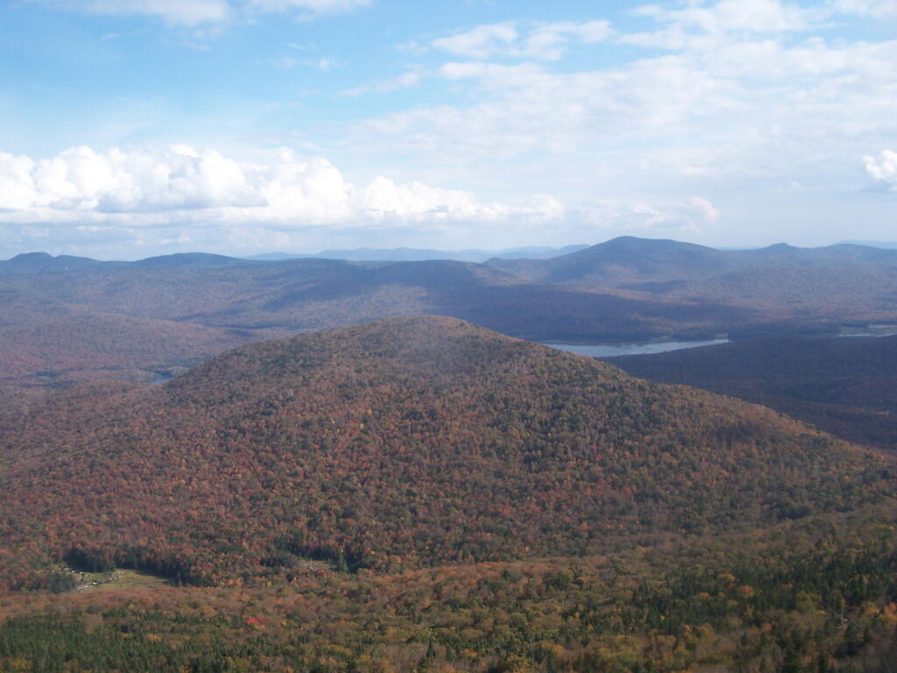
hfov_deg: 49.0
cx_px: 448
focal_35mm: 38
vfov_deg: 37.7
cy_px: 336
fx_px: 985
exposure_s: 1/1000
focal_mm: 6.3
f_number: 2.8
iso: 80
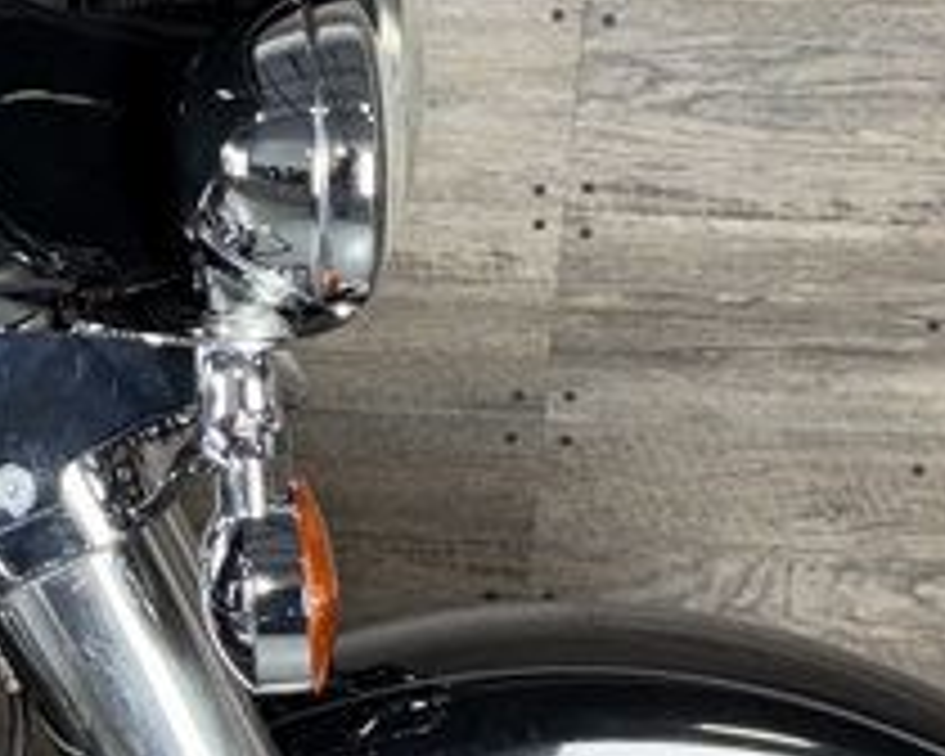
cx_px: -234
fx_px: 3188
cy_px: -18
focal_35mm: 114
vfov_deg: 13.3
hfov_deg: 16.1
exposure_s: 1/34
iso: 80
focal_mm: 6.76
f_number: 1.78
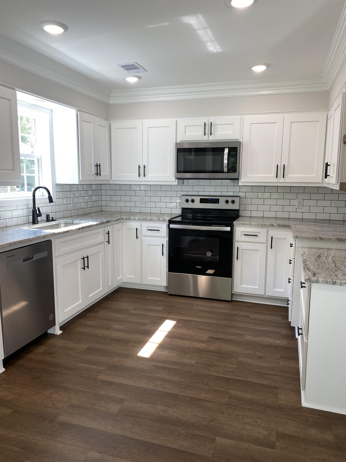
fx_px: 347
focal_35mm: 26
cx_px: 173
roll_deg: +0.1
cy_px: 231
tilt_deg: -7.7
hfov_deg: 53.1
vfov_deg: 67.3
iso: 40
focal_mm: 4.25
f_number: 1.8
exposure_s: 1/120
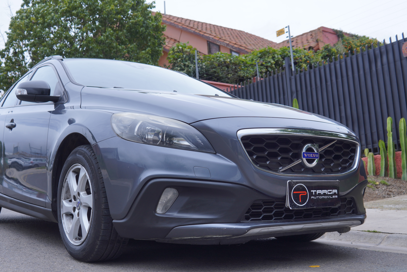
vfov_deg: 29.9
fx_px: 509
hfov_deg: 43.6
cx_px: 204
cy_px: 136
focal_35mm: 45
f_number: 5.6
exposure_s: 1/250
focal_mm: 30
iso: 100
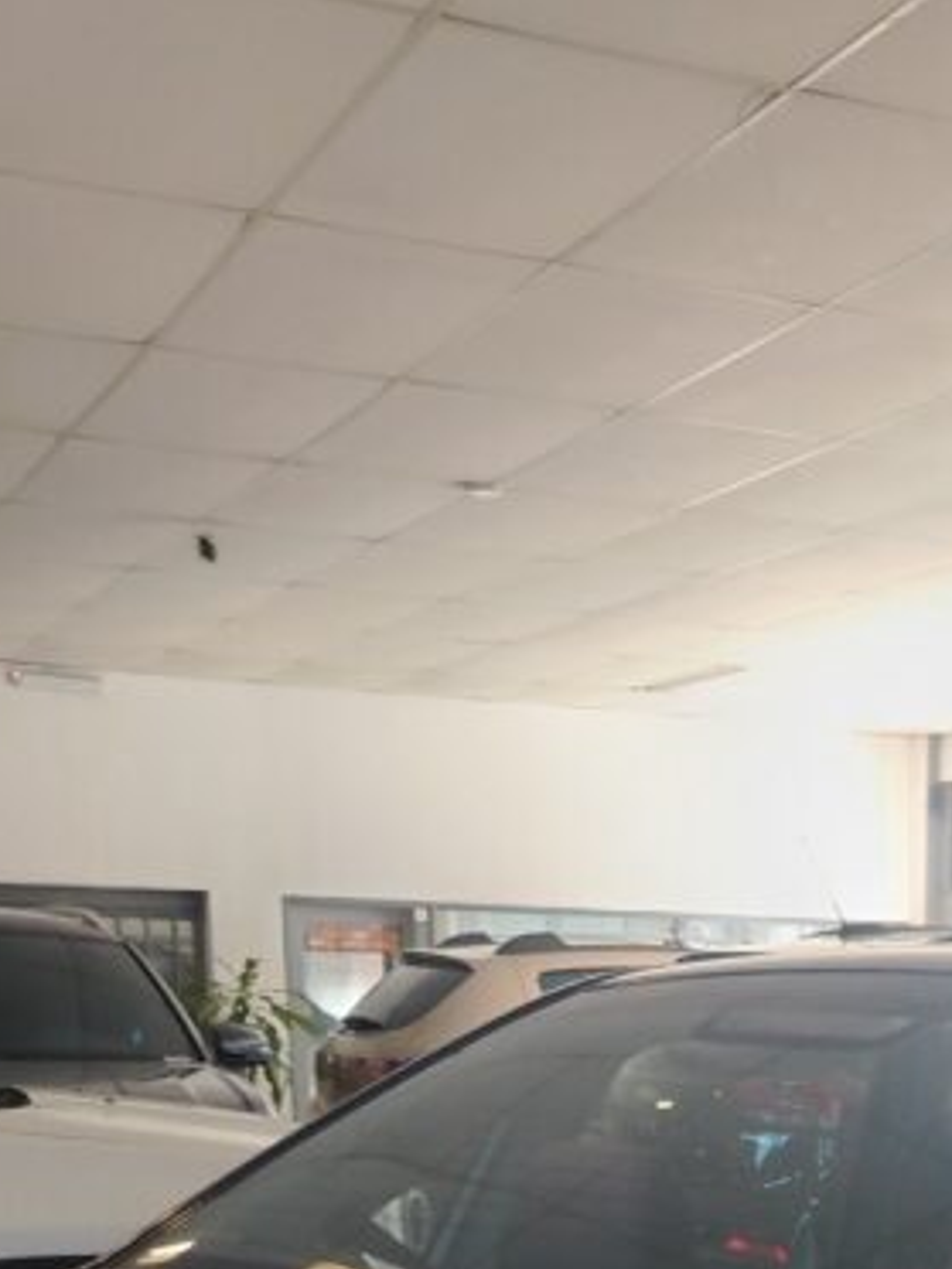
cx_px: 983
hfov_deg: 21.4
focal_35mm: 66
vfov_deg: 25.9
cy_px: 1573
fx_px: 2420
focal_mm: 5.25
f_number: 1.75
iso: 266
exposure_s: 1/50
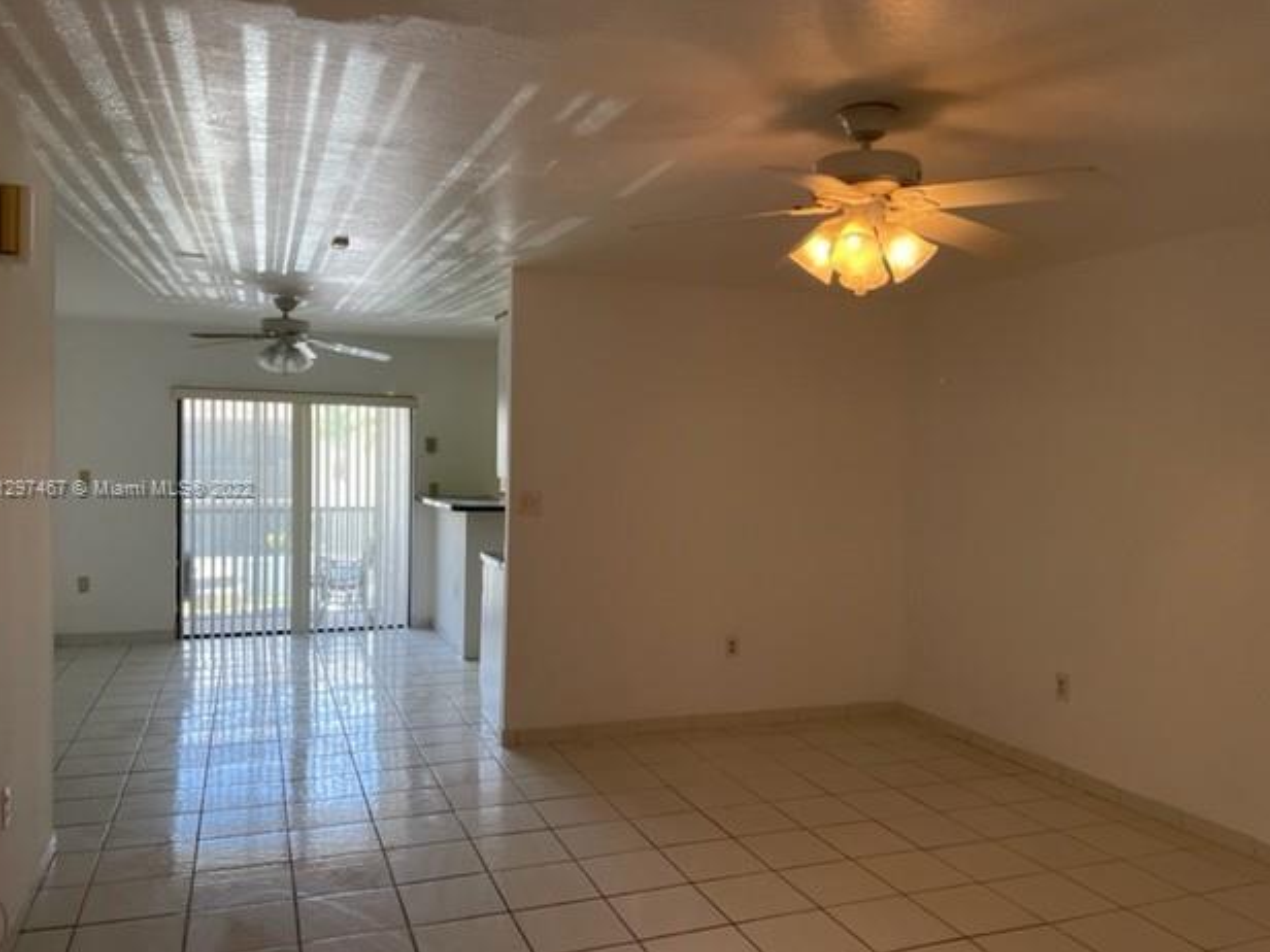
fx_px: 991
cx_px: 627
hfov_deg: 65.3
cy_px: 490
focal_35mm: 27
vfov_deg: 51.3
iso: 100
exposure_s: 1/120
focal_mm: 4.2
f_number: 1.6
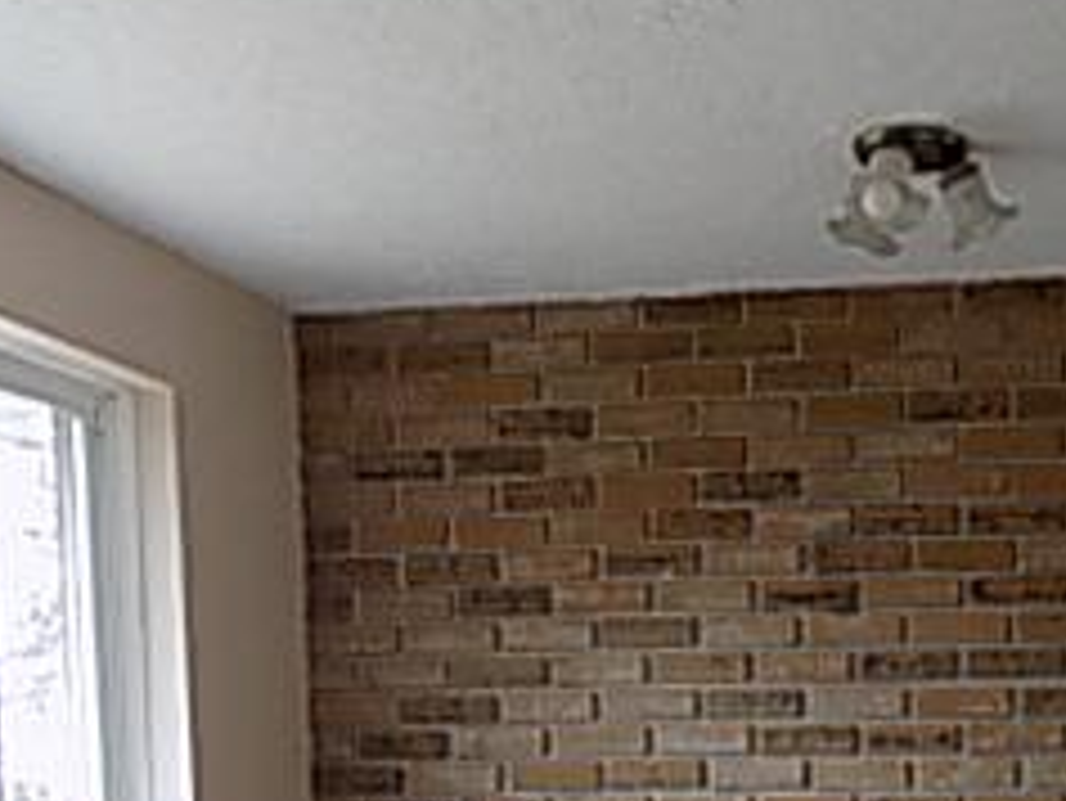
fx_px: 1910
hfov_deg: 29.9
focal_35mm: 62
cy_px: 1012
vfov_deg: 21.6
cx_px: 958
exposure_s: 1/30
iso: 80
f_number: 3.1
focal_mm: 4
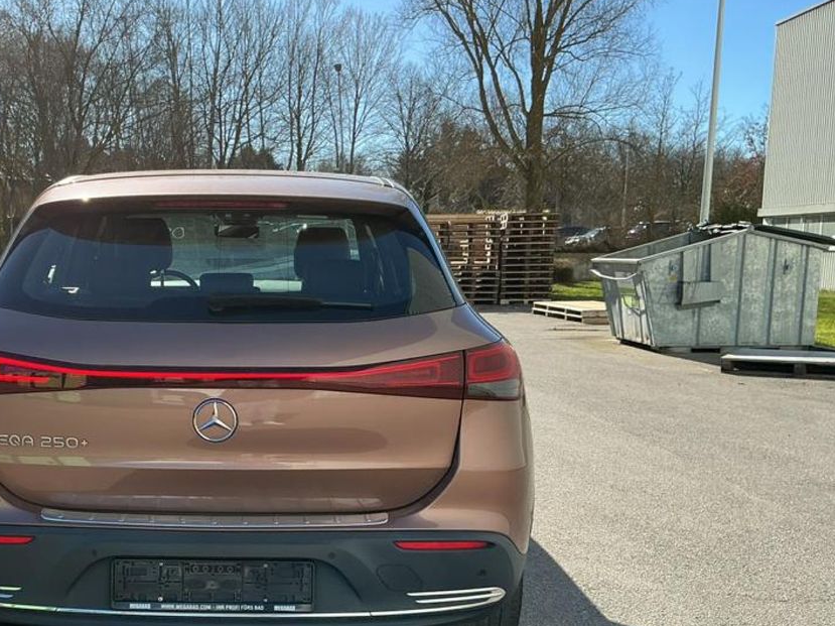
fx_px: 1013
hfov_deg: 43.7
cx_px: 234
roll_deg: -0.8
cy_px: 424
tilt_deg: -9.7
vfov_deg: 34.0
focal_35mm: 42
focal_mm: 3
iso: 25
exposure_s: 1/978
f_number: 1.8
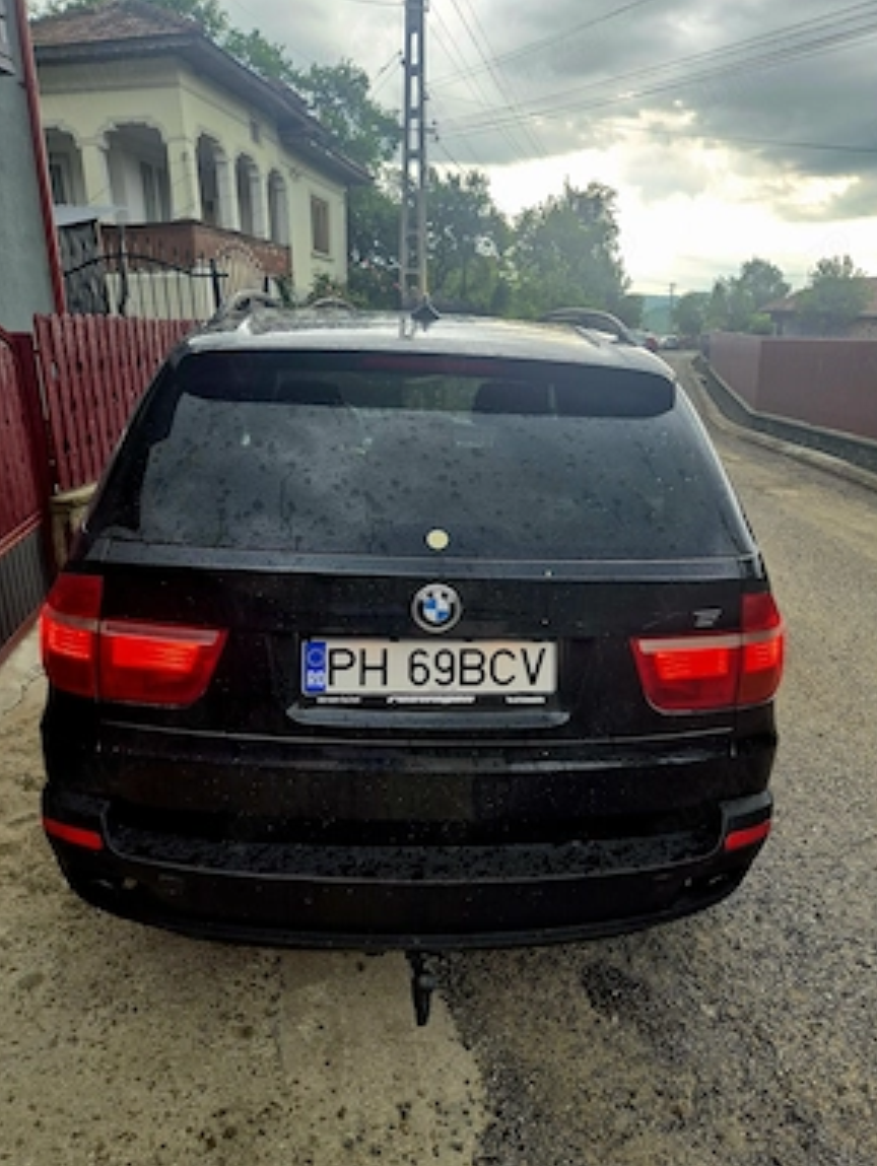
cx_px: 429
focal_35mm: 24
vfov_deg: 71.5
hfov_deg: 56.9
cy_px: 588
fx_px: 809
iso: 160
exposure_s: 1/182
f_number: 1.8
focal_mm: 5.4
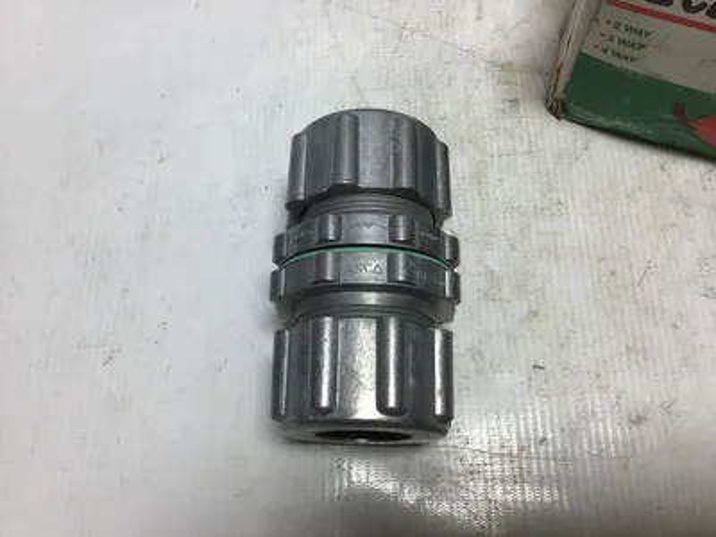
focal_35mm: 31
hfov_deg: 58.4
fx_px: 641
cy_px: 268
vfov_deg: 45.4
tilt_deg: -69.5
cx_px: 358
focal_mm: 3.3
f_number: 2.4
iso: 25
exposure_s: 1/193
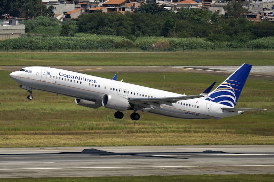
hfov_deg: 6.9
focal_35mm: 300
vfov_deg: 4.6
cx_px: 137
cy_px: 91
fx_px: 2283
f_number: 5.6
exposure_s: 1/2500
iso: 200
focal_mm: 300
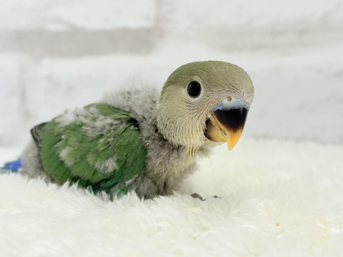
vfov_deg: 28.0
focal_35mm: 52
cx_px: 172
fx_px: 515
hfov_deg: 36.8
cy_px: 128
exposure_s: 1/100
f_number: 1.6
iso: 80
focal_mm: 5.96
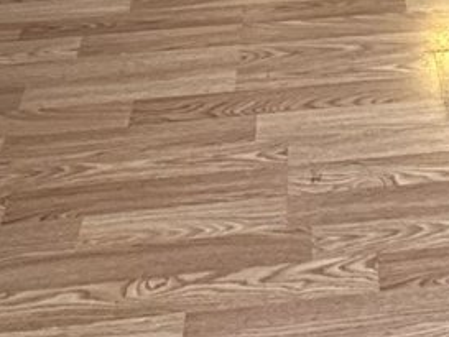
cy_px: -593
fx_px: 1064
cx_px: 446
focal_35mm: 82
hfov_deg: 22.9
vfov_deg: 12.0
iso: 500
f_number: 2.2
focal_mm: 2.22
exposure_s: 1/60
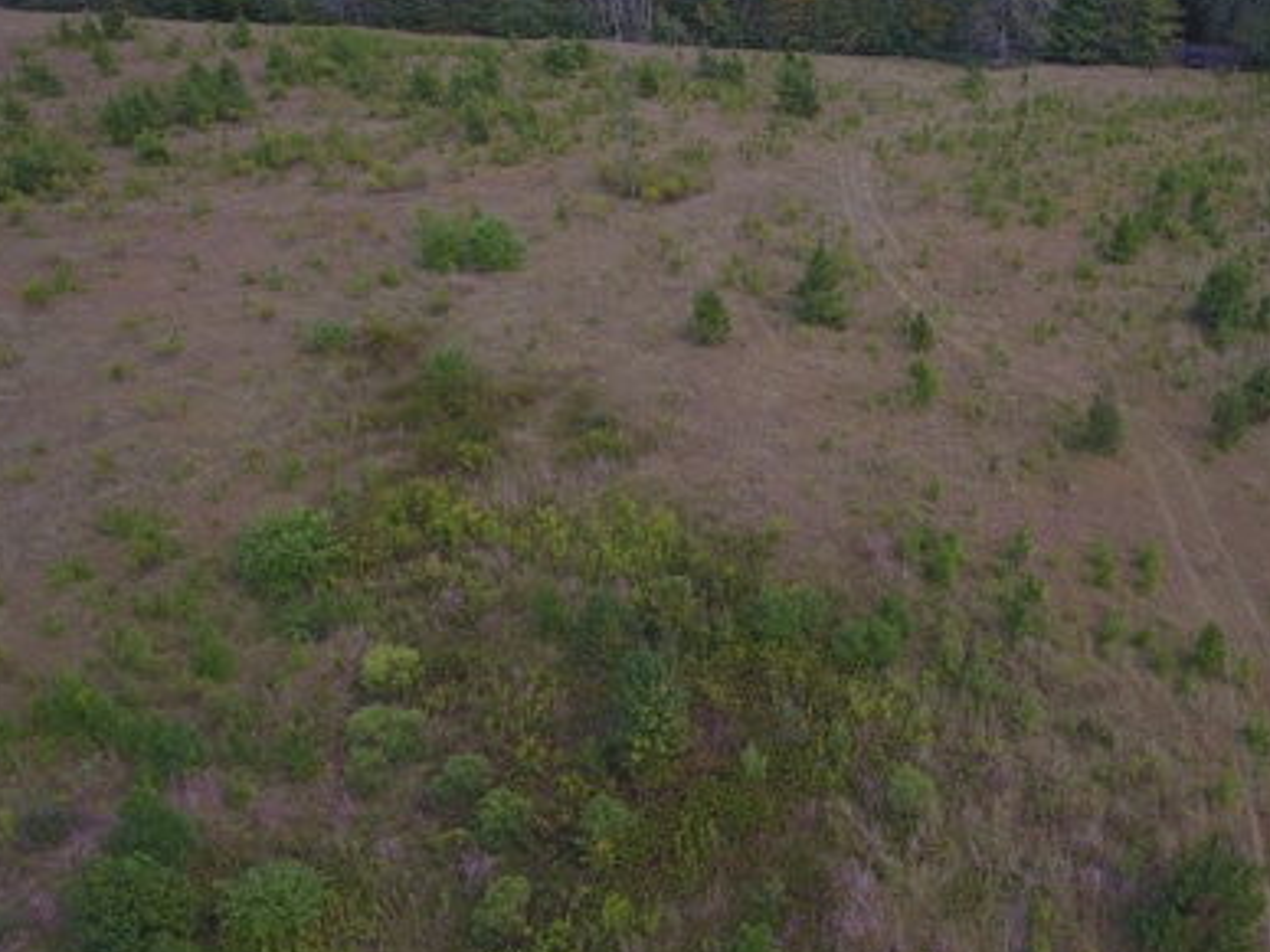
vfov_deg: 42.9
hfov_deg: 51.7
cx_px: 1025
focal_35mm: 33
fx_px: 1211
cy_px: 448
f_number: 2.8
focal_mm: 3.61
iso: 100
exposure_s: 1/330
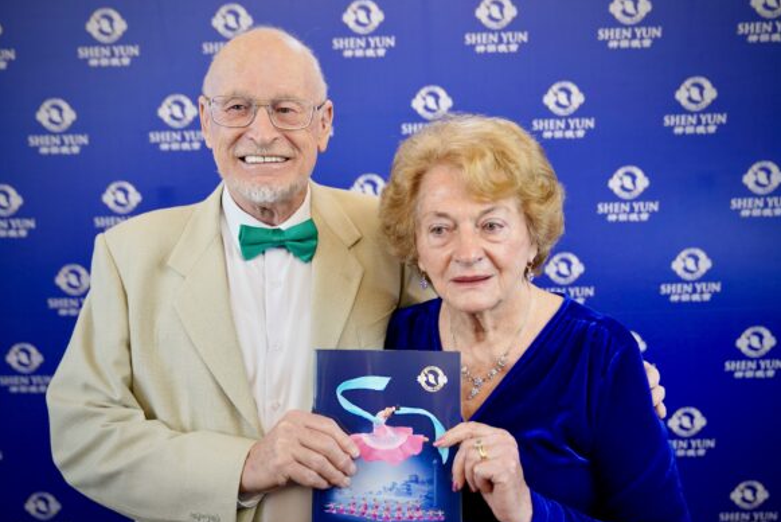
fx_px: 695
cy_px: 266
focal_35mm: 32
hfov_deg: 58.7
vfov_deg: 41.2
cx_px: 380
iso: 320
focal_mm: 31
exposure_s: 1/125
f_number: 2.8
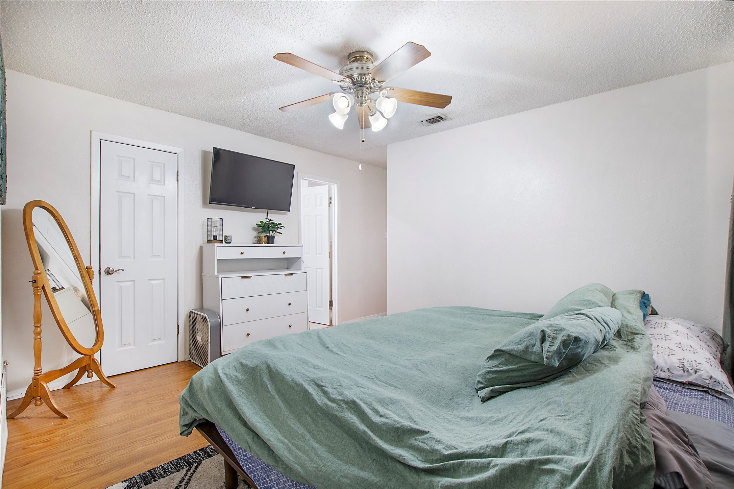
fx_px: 306
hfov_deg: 100.4
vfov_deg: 77.3
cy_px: 244
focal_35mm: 15
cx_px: 367
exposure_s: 1/60
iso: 100
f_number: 6.3
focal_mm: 10
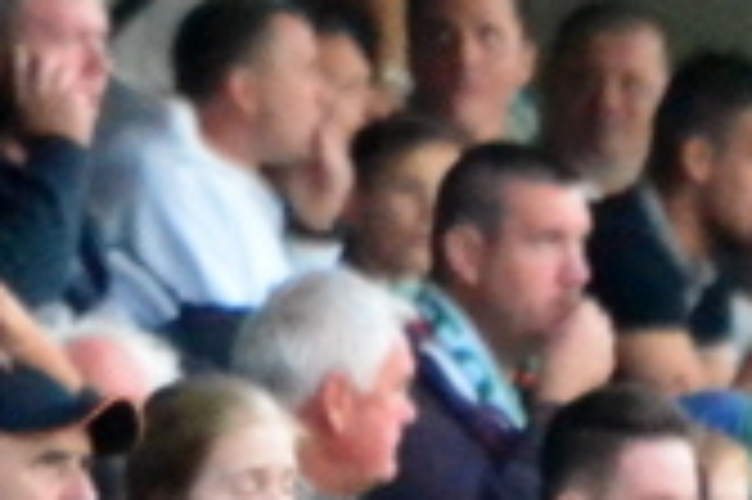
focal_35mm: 3229
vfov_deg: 0.4
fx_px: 67383
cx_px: 117
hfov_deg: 0.6
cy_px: 858
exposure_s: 1/400
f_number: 5.6
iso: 6400
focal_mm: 300
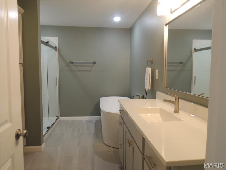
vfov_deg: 56.8
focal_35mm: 24
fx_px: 157
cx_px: 113
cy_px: 85
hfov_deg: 71.6
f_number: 2.8
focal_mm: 4.3
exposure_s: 1/30
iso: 160
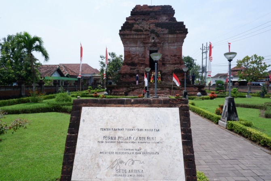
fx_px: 173
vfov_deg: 55.1
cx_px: 136
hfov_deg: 76.1
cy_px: 90
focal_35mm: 23
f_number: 8
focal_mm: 15
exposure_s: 1/450
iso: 200
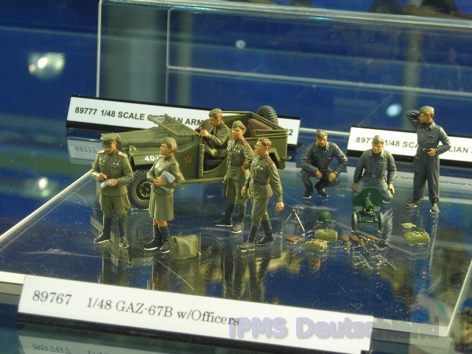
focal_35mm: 116
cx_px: 236
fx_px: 1582
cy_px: 177
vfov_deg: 12.8
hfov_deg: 17.0
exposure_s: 1/3.9
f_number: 5.3
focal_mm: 19.2
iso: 56
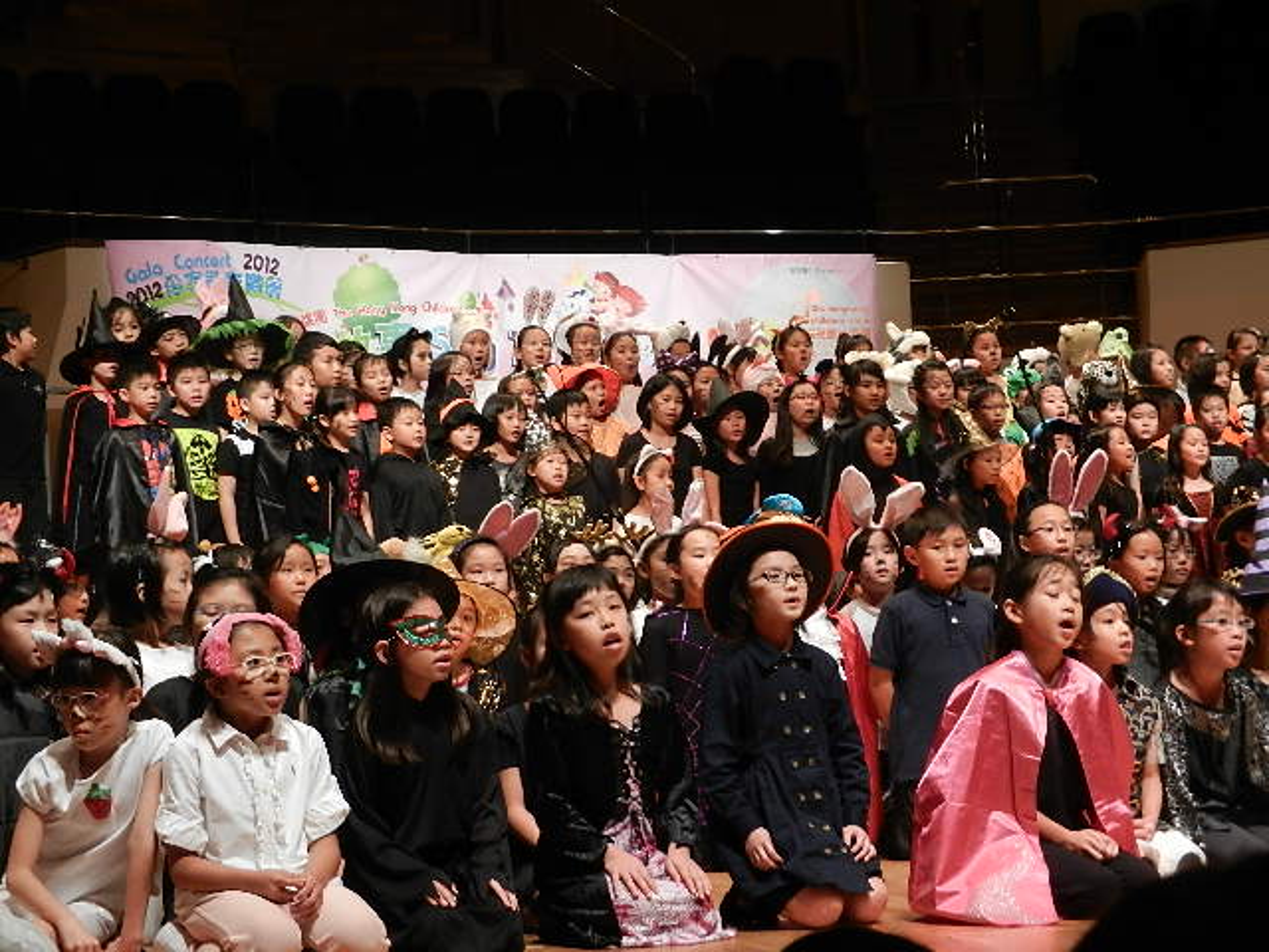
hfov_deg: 21.5
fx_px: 3336
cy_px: 476
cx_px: 634
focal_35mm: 91
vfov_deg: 16.2
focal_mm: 16.3
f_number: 4.9
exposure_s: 1/30
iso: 320
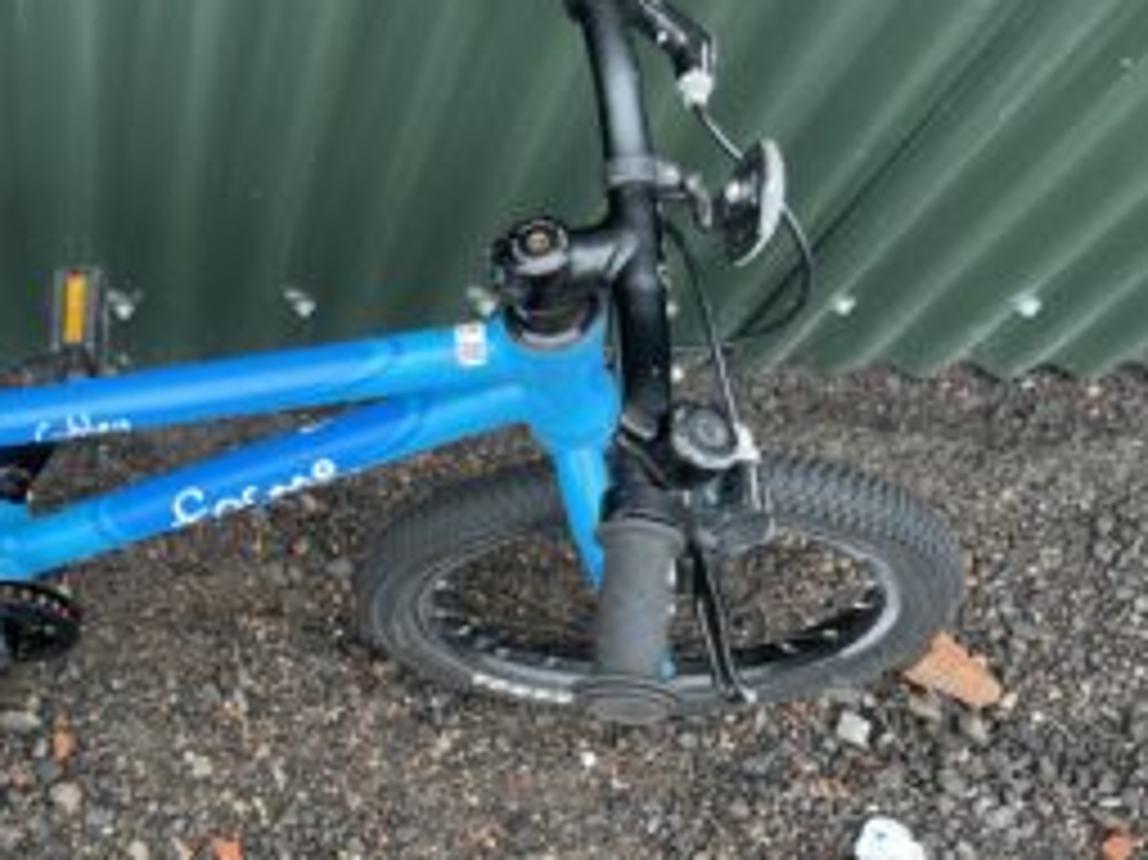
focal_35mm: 49
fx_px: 1624
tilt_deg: -66.6
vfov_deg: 29.7
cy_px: 432
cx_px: 99
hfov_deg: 36.3
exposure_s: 1/121
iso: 50
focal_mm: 4.2
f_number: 1.6
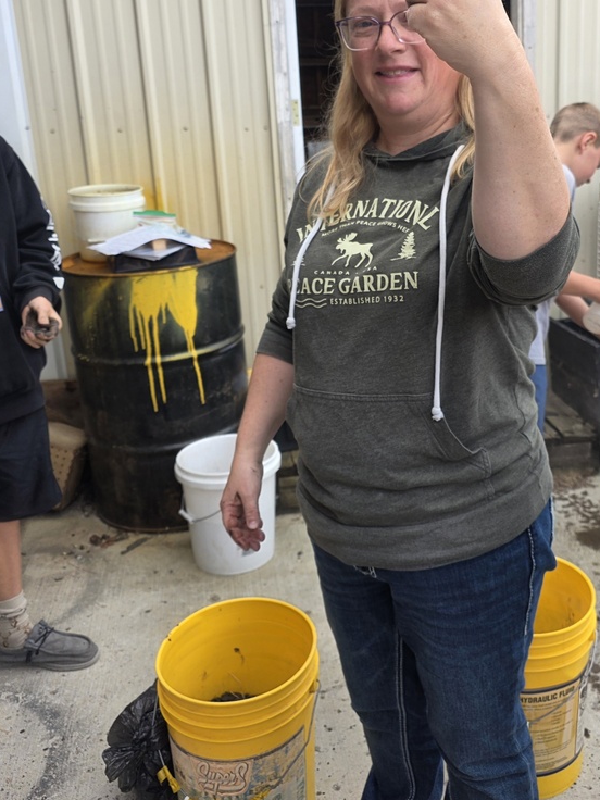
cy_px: 296
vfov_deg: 56.1
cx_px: 389
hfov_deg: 43.7
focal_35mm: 32
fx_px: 740
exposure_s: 1/182
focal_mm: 6.3
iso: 32
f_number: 1.7
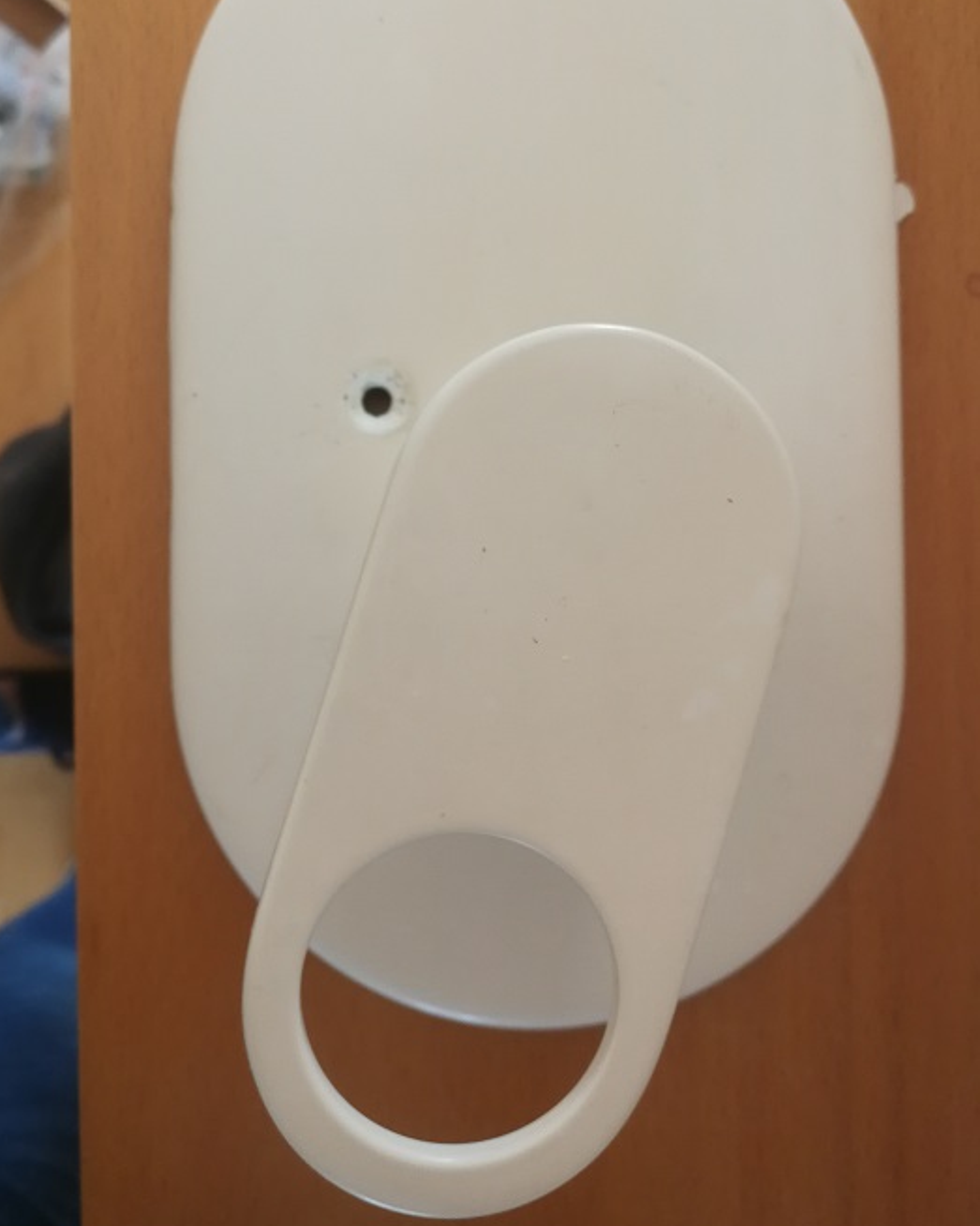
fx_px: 1160
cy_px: 529
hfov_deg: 45.7
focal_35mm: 32
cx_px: 431
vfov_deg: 55.5
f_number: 2.2
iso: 160
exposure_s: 1/33.3
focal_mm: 3.95
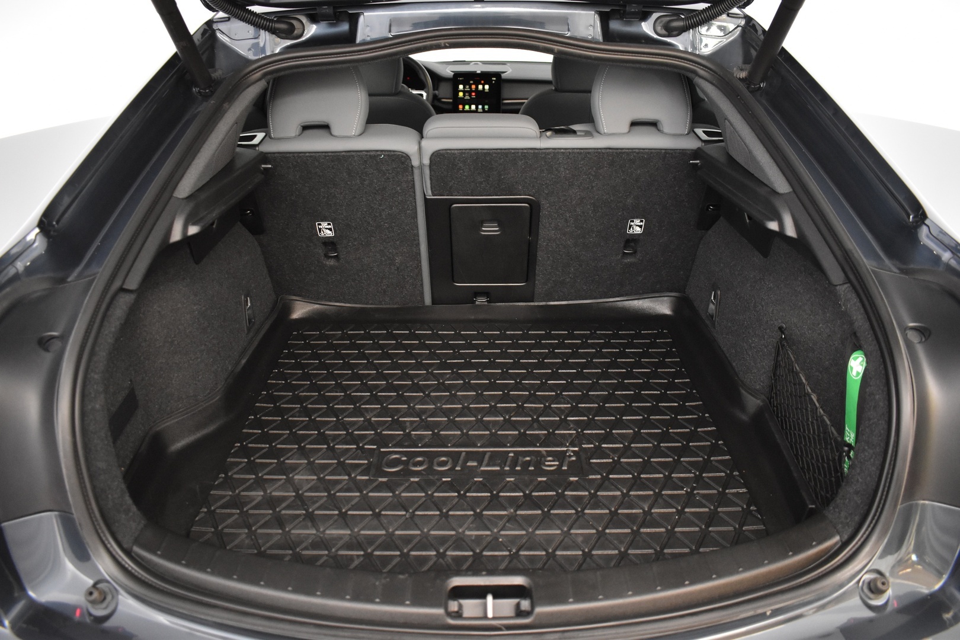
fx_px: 720
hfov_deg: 67.4
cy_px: 320
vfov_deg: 47.9
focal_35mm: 27
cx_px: 480
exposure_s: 1/30
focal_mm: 18
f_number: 3.5
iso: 2200
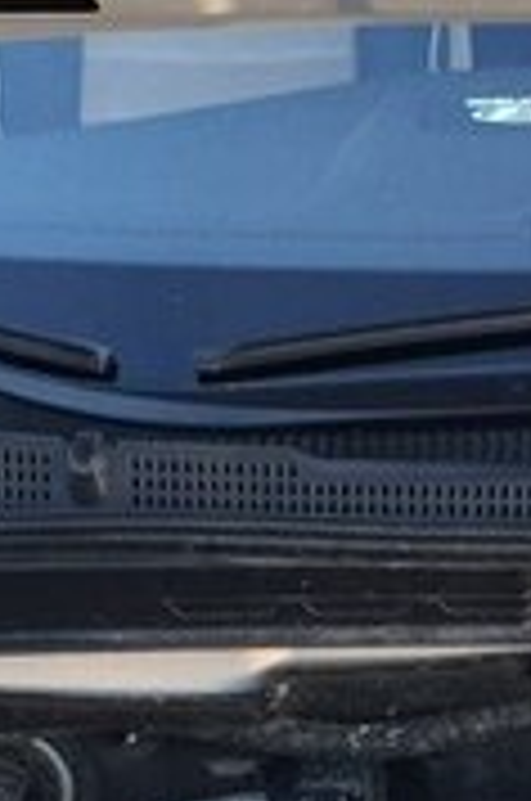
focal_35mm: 112
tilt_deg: -39.3
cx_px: 526
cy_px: 893
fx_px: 2488
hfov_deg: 12.1
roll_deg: +1.1
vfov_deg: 17.6
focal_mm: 4.15
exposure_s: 1/33
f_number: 2.2
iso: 160
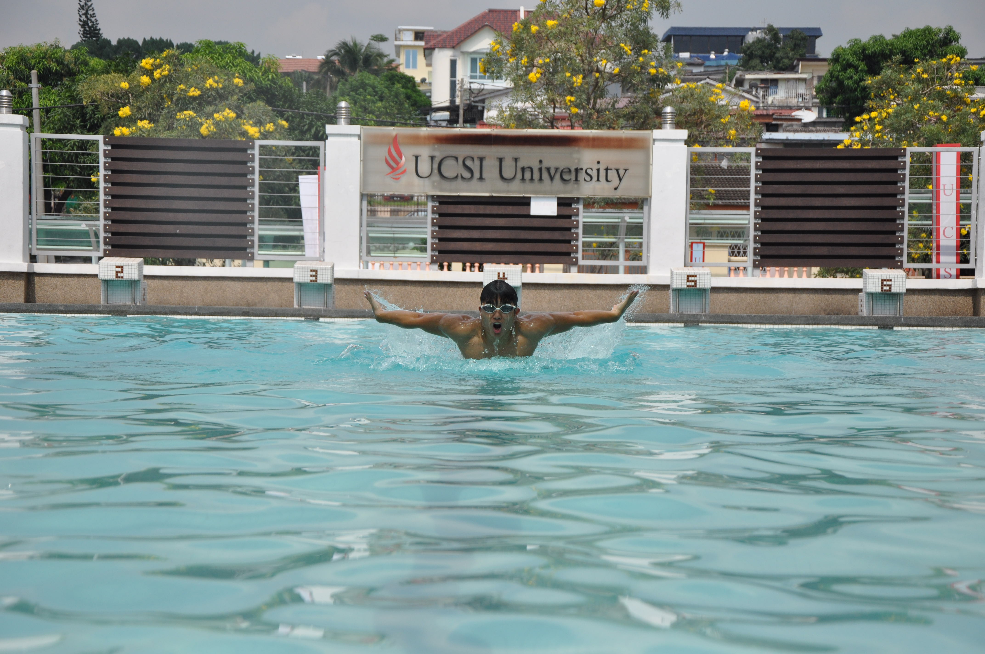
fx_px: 2378
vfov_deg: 15.7
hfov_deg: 23.4
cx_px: 492
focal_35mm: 87
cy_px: 327
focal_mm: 58
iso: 400
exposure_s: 1/1600
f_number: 7.1
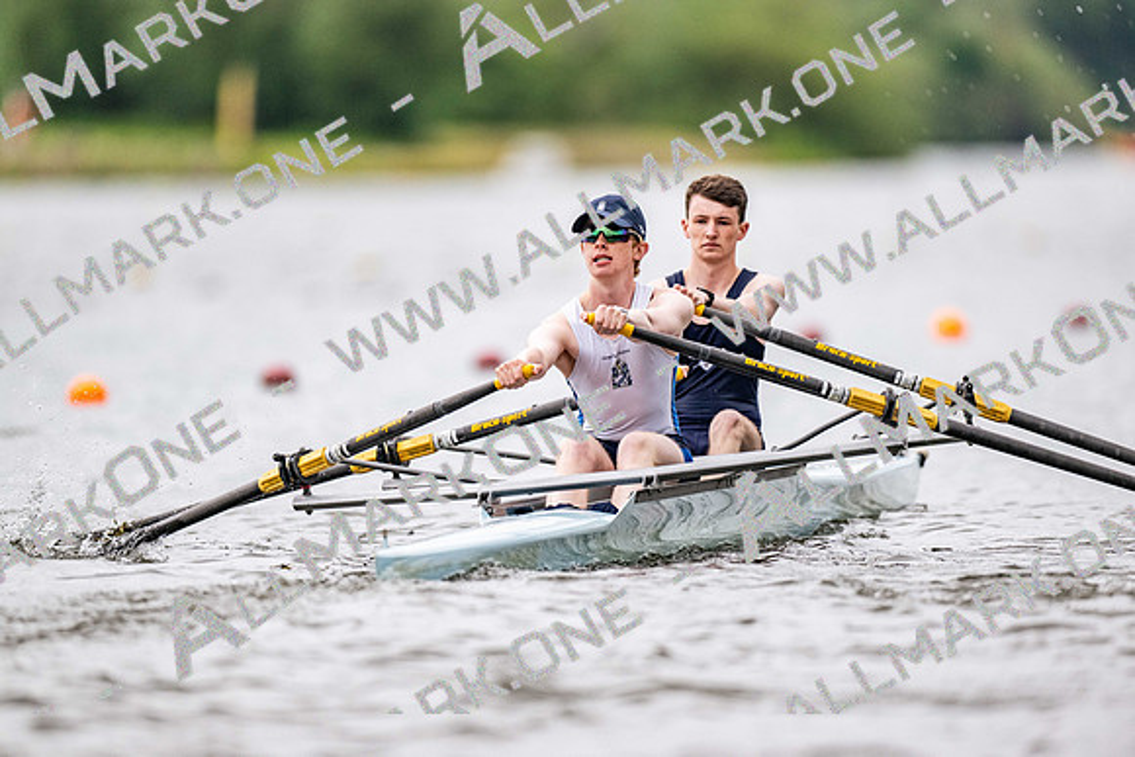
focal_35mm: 600
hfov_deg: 3.4
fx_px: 18920
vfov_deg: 2.3
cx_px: 568
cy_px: 378
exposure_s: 1/2500
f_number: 4
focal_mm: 600
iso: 1000
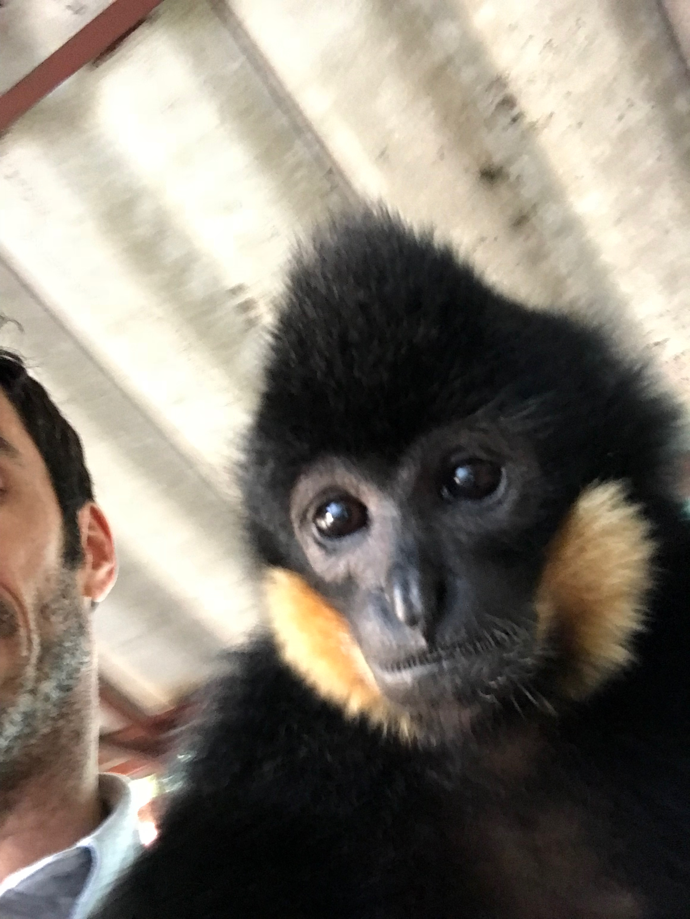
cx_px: 345
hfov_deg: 44.2
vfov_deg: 56.8
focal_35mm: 32
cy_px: 460
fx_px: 850
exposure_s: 1/15
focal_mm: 2.87
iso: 400
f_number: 2.2
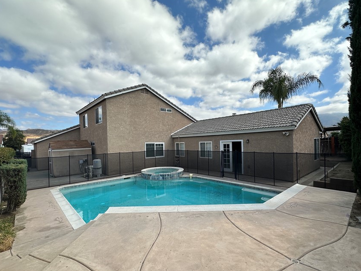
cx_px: 180
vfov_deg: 74.6
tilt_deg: +0.2
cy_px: 146
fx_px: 177
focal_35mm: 17
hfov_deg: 91.0
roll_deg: +1.6
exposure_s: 1/1984
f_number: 2.2
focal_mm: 2.22
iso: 40
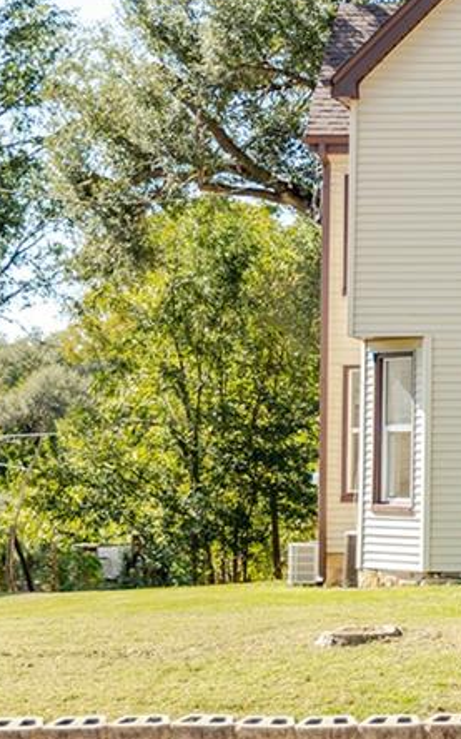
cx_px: 669
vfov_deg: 19.2
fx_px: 2174
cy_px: 251
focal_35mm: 108
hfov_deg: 11.6
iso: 100
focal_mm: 46
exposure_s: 1/1250
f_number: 3.2
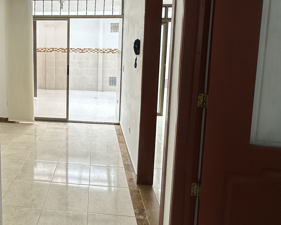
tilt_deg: -5.7
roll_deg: -0.8
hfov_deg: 58.9
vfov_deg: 50.4
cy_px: 72
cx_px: 70
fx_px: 233
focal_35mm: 28
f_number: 2.2
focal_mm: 2.22
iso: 40
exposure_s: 1/99
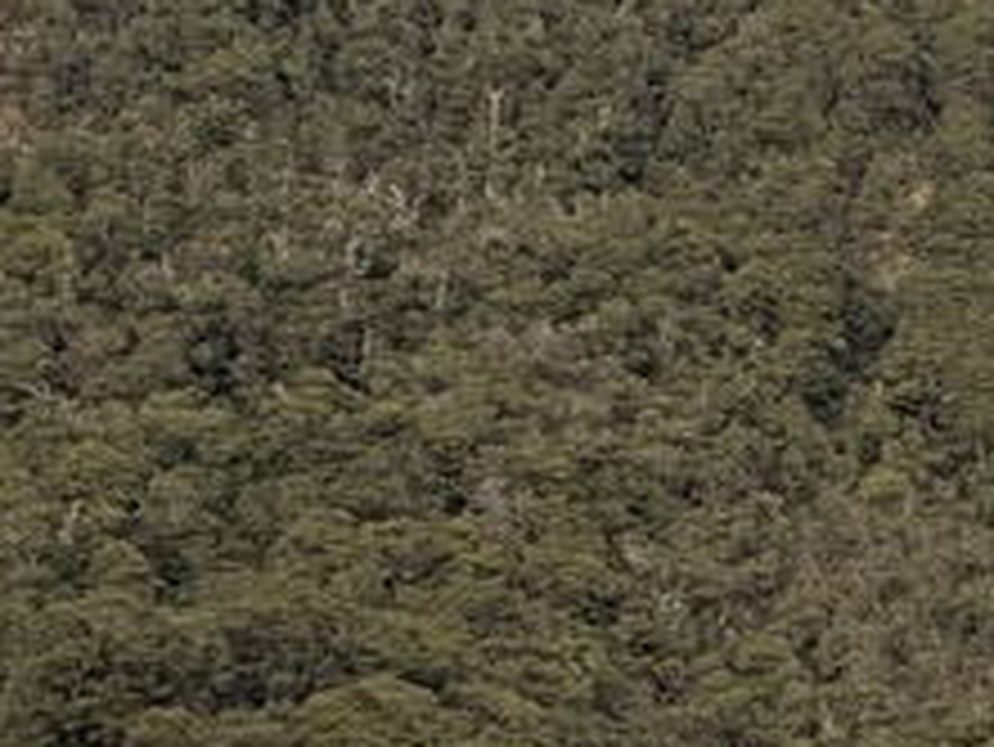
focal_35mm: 174
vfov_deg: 8.5
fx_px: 4999
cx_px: 1943
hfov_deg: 10.5
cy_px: 742
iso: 24
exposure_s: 1/347
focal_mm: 6.9
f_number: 1.68
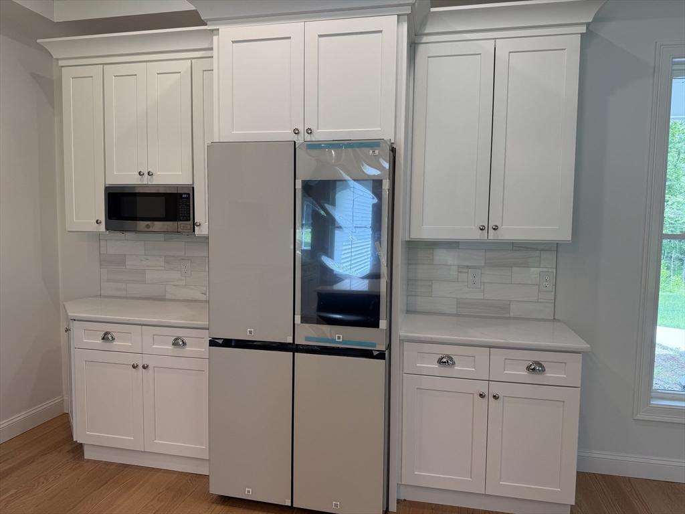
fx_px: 475
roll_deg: -0.7
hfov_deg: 71.6
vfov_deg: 56.8
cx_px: 342
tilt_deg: -3.3
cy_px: 257
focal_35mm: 24
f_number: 1.78
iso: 64
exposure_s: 1/147
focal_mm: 6.76
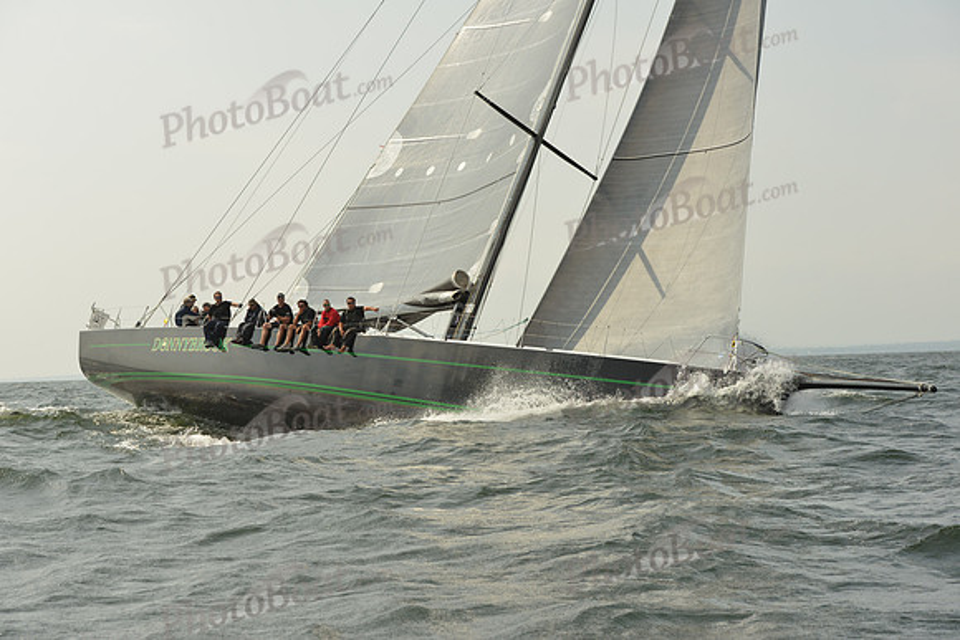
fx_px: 2000
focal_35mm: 75
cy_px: 320
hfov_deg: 27.0
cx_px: 480
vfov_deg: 18.2
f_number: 9
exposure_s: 1/1250
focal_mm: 75
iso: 320
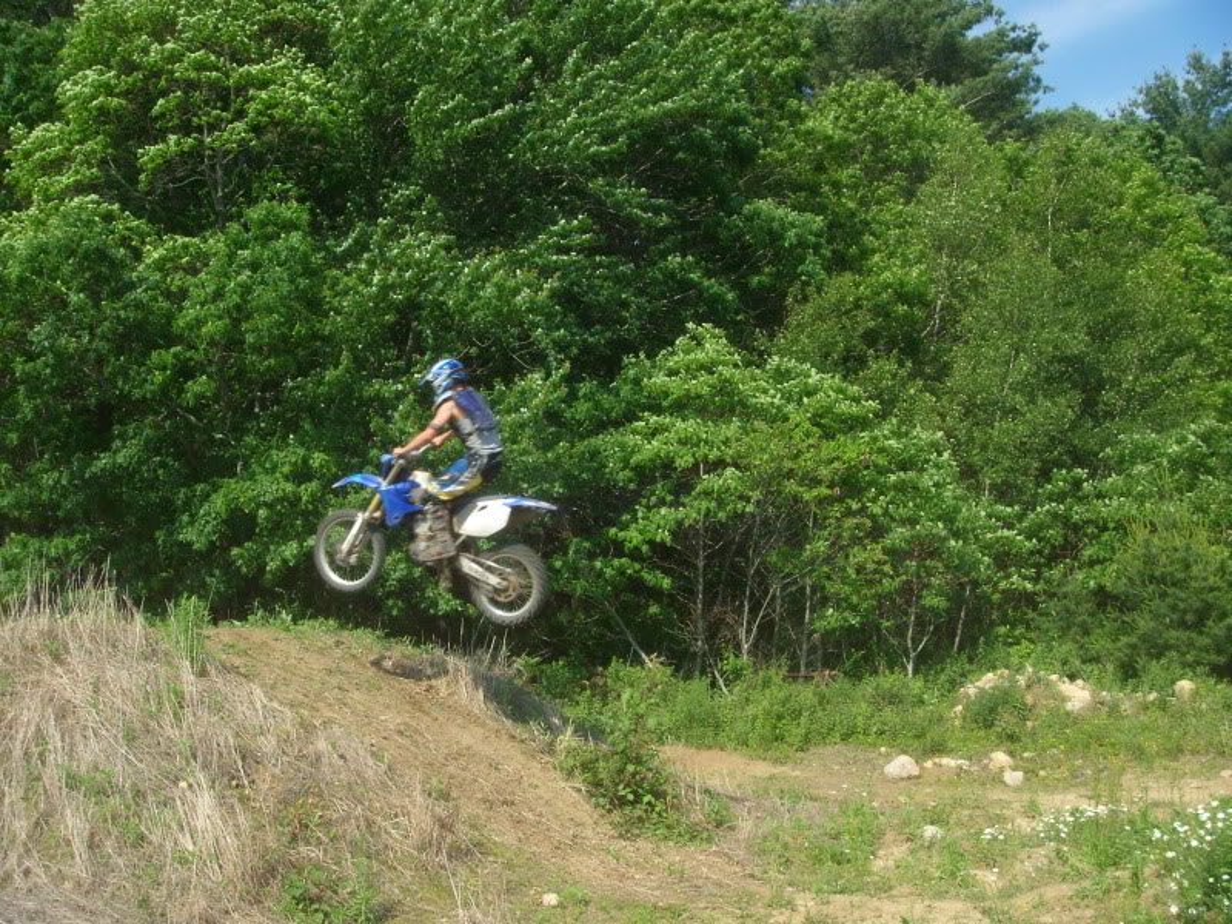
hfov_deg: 49.0
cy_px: 462
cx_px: 616
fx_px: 1352
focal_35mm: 38
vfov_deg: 37.7
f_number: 5.7
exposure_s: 1/286
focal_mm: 6.4
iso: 64
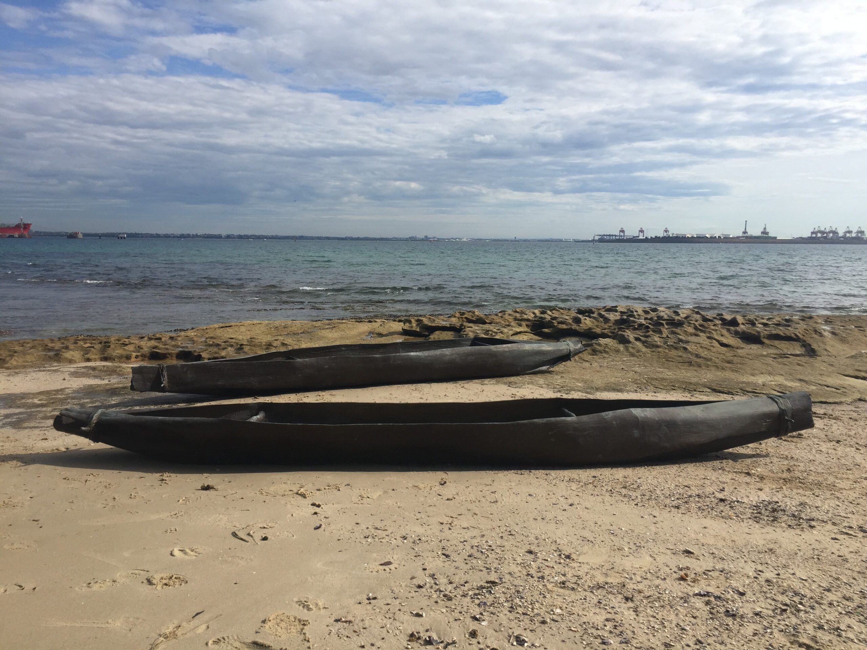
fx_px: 726
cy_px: 325
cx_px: 434
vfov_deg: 48.2
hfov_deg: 61.7
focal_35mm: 29
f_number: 2.2
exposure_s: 1/2475
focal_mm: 4.15
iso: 32
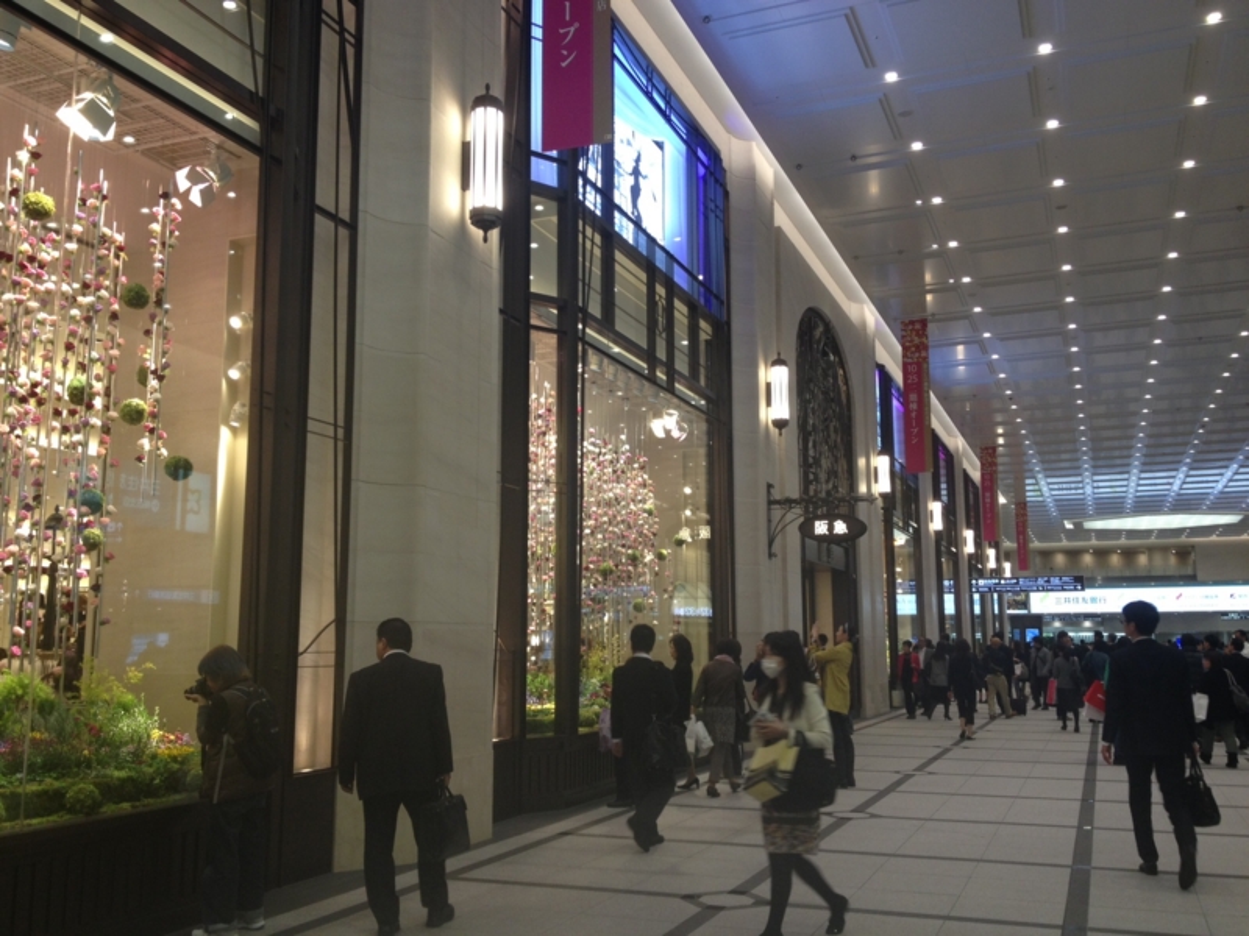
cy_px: 468
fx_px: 1263
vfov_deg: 40.7
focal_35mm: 35
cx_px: 624
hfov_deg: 52.6
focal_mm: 4.28
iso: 64
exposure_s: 1/40
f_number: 2.4
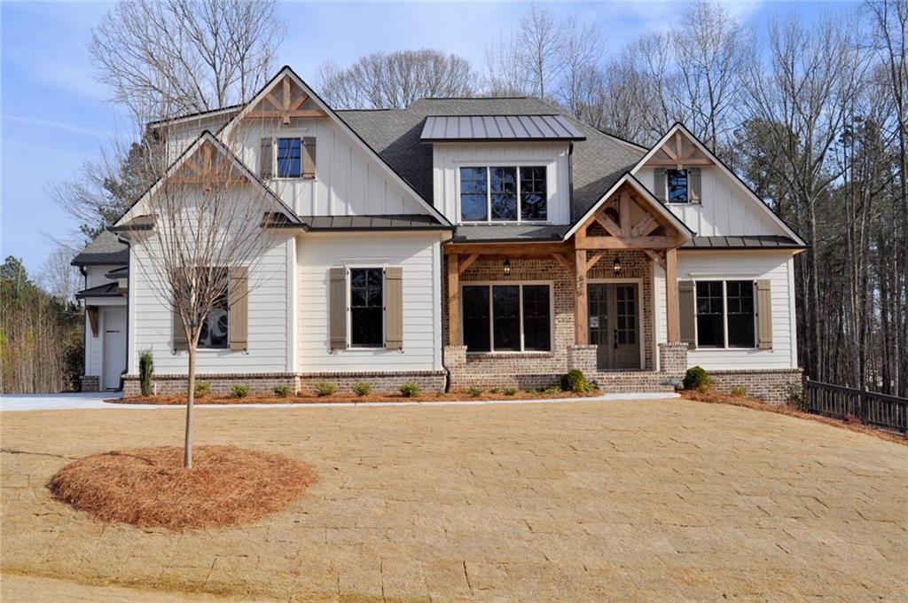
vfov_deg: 35.4
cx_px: 454
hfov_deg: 51.3
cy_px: 302
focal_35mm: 38
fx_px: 945
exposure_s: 1/400
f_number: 10
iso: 200
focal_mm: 25
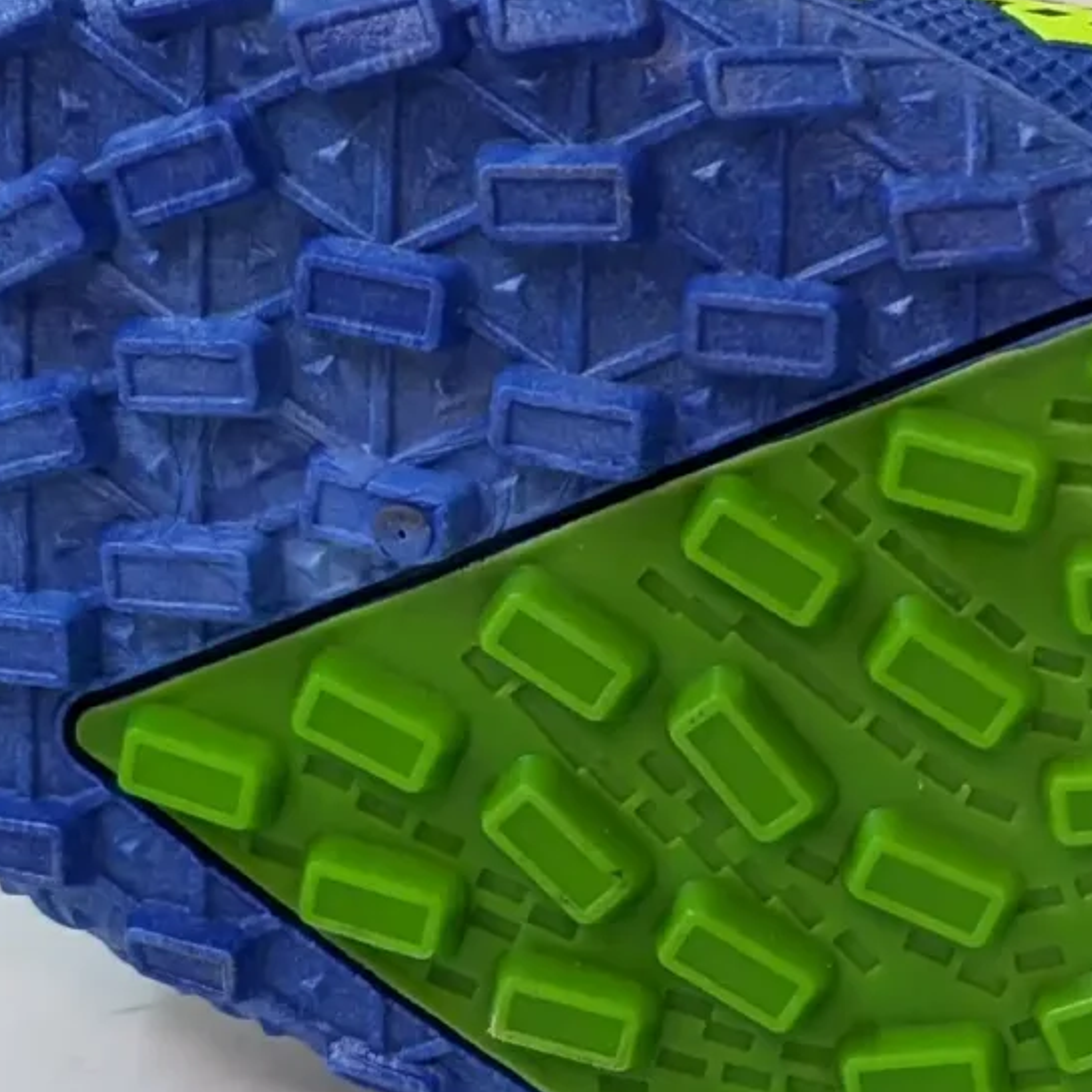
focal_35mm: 100
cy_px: 674
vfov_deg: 17.4
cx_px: 1315
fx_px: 3569
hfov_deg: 16.7
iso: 100
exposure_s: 1/25
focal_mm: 6.9
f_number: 1.68
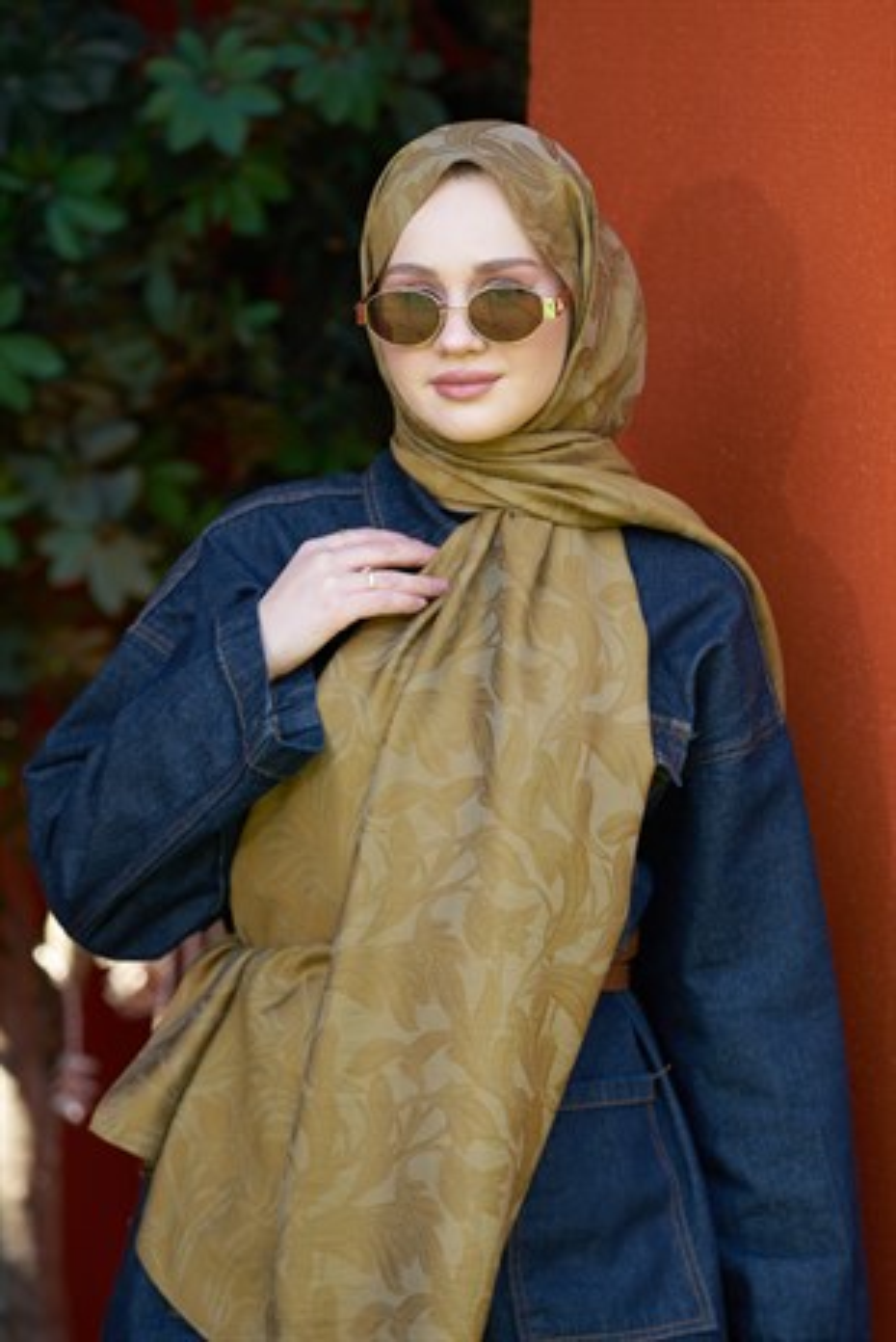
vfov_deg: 13.7
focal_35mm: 150
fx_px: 5591
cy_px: 671
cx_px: 448
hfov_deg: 9.2
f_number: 4
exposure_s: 1/200
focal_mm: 150
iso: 200
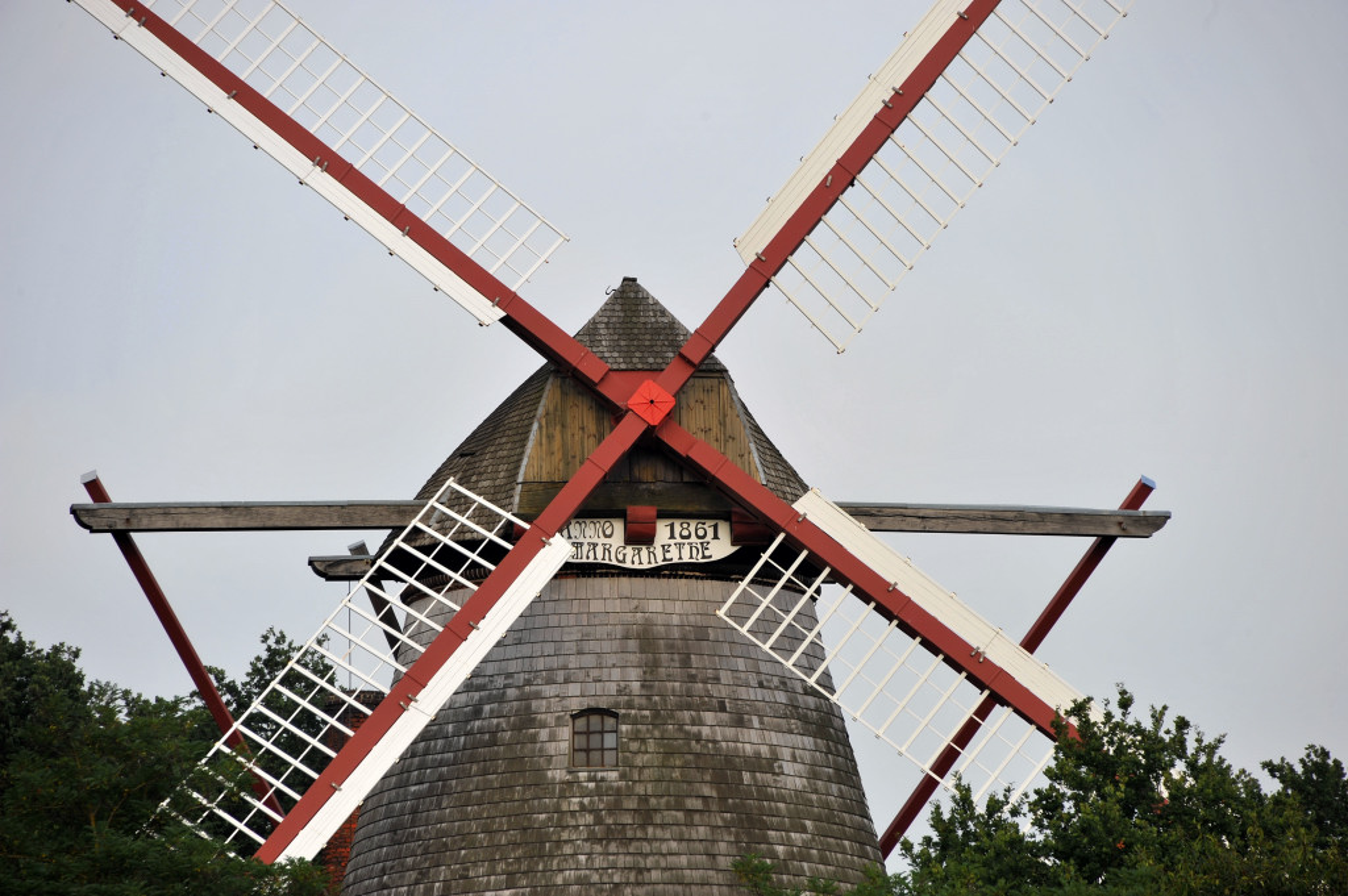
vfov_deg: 4.6
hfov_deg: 6.9
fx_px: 11224
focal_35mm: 300
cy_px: 448
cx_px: 674
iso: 200
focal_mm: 300
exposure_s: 1/320
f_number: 9
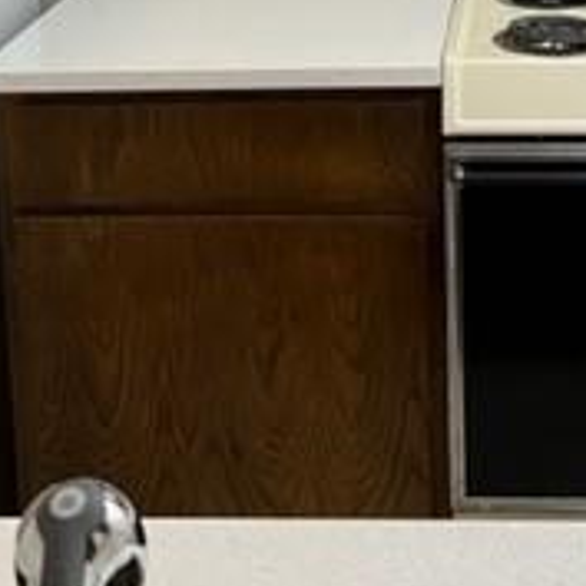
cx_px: 464
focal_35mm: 83
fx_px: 1590
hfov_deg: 20.7
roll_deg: +0.9
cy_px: -129
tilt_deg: -9.6
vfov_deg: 19.6
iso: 100
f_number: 1.5
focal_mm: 5.7
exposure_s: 1/60
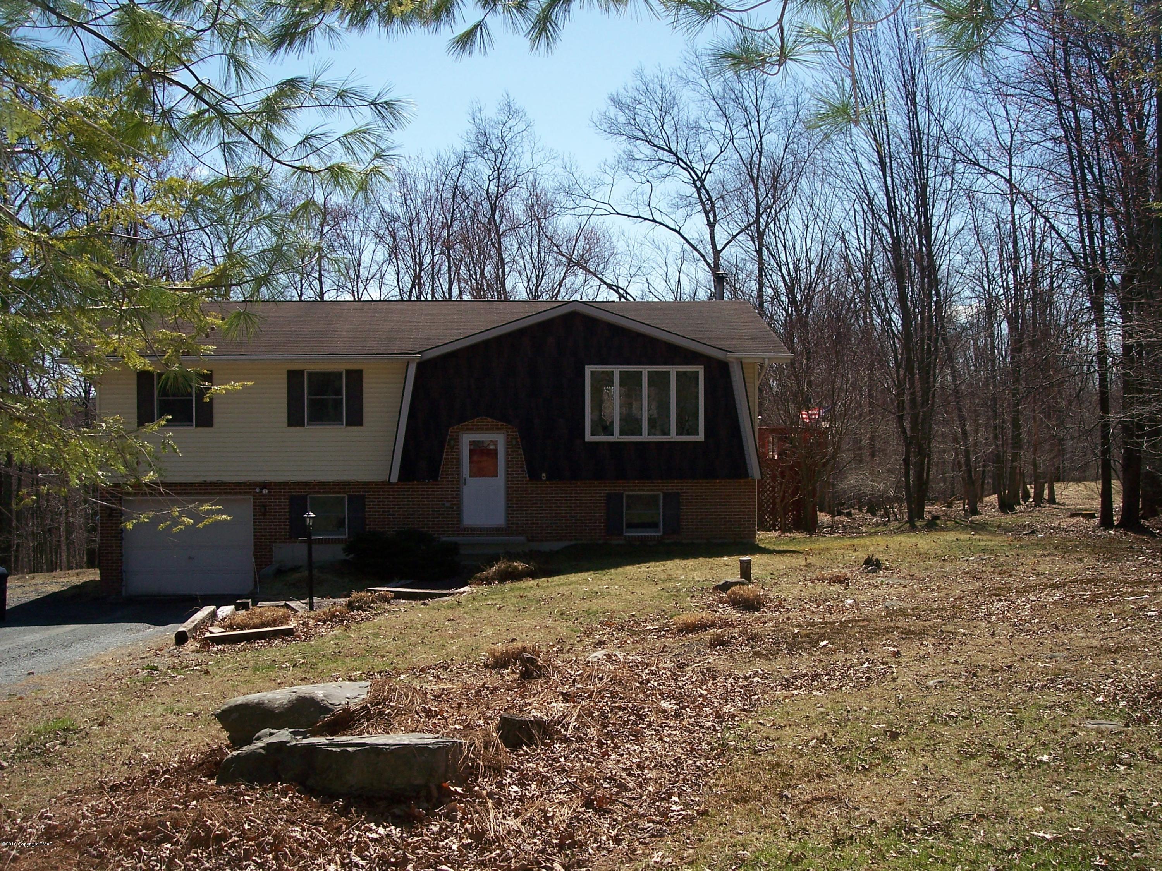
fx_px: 1309
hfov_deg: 47.9
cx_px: 581
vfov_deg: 36.8
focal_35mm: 39
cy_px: 436
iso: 100
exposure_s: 1/750
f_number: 4
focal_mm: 8
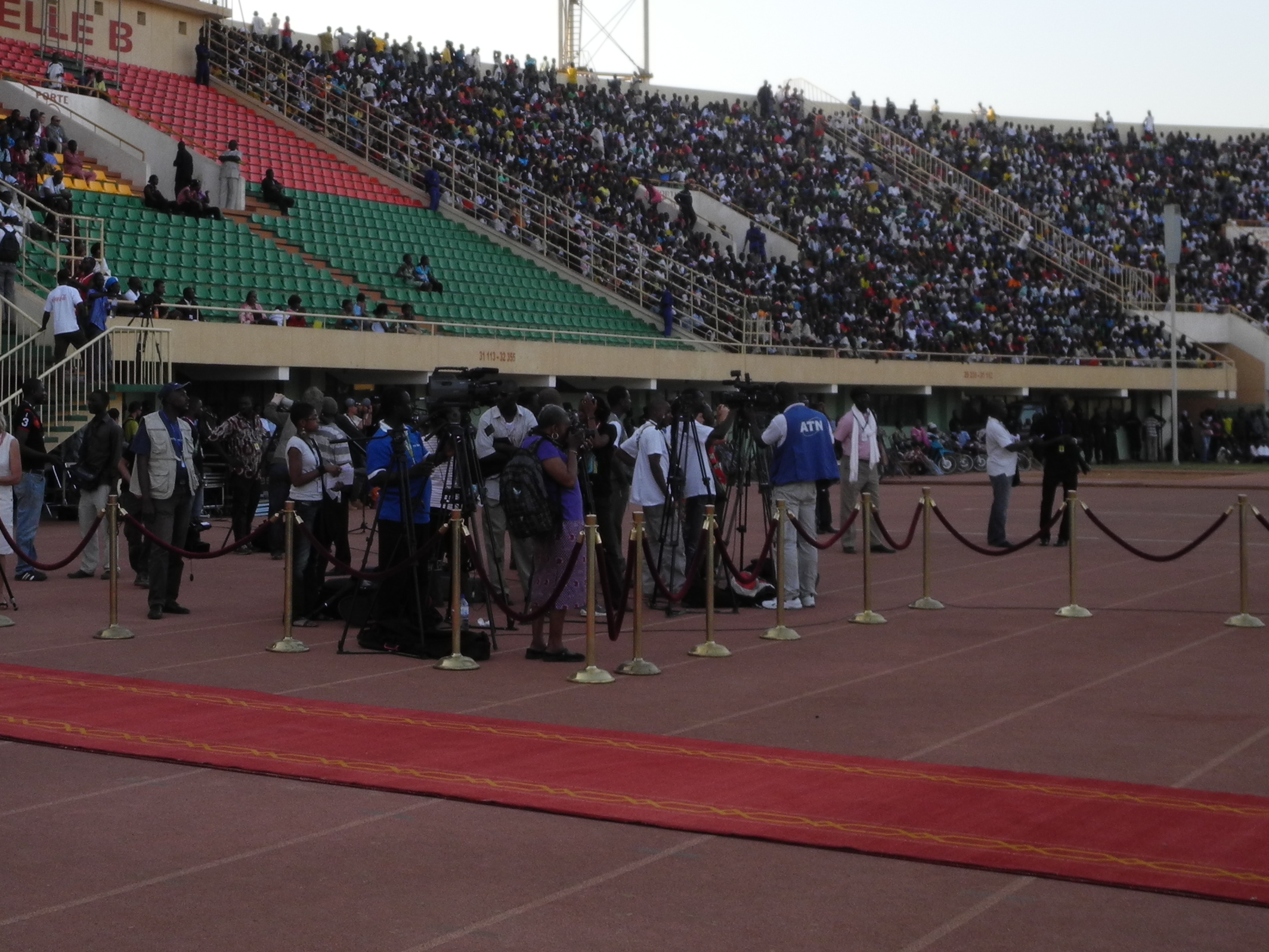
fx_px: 2200
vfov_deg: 24.3
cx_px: 342
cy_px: 304
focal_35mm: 60
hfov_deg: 31.7
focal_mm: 7.4
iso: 100
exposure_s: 1/400
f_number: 3.2
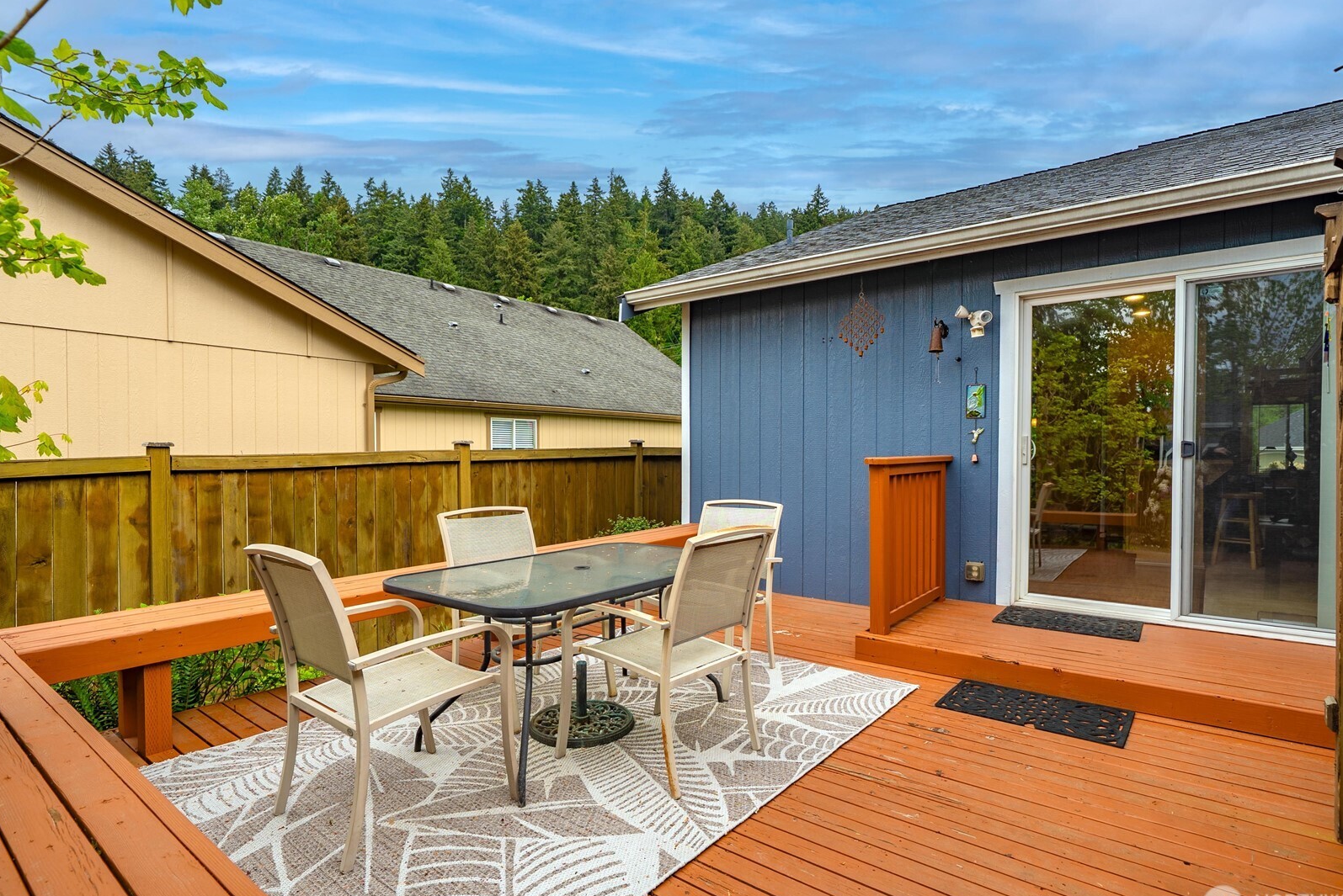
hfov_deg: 93.2
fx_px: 634
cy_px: 463
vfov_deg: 70.5
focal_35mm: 17
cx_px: 693
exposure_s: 1/50
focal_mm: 16
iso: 80
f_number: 7.1
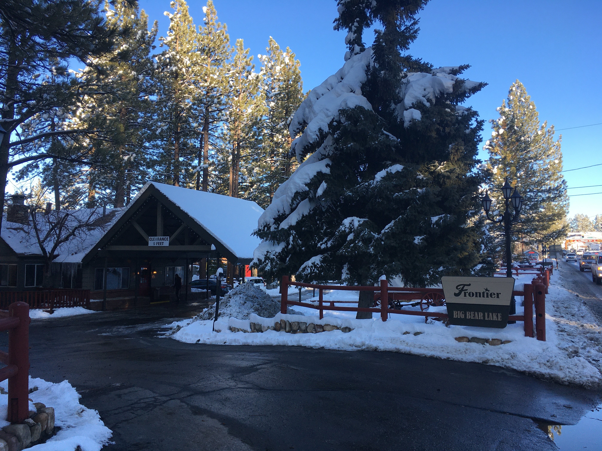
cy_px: 226
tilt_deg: +3.8
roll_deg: -0.9
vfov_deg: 48.2
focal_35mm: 29
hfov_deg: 61.7
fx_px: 504
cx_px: 301
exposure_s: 1/358
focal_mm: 4.15
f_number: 2.2
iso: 25
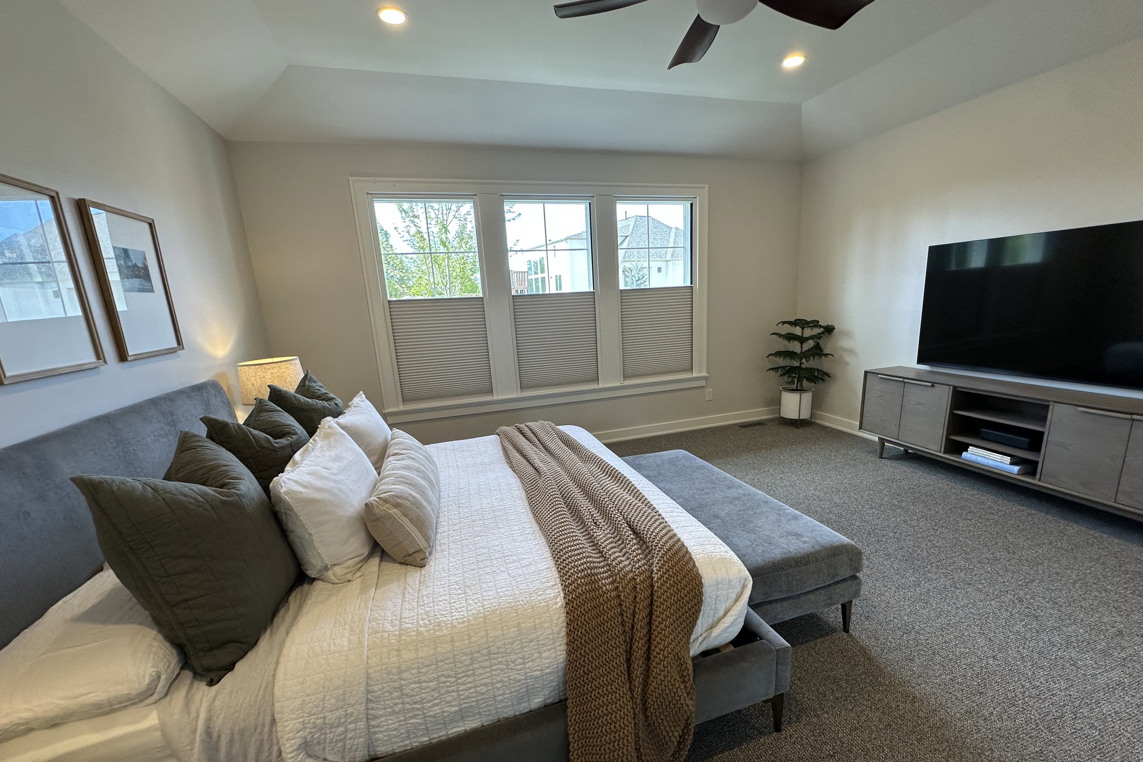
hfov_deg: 100.4
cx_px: 584
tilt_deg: -11.6
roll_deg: +3.1
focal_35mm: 15
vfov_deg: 77.2
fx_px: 476
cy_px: 407
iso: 100
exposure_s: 1/120
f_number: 2.2
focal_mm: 2.22
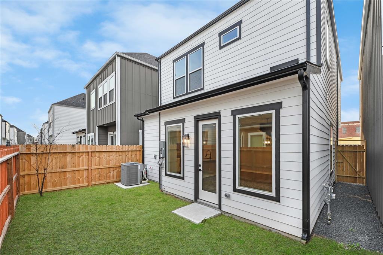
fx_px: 149
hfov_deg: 104.3
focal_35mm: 14
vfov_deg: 81.1
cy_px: 128
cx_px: 192
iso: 800
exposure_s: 1/100
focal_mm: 14
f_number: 9
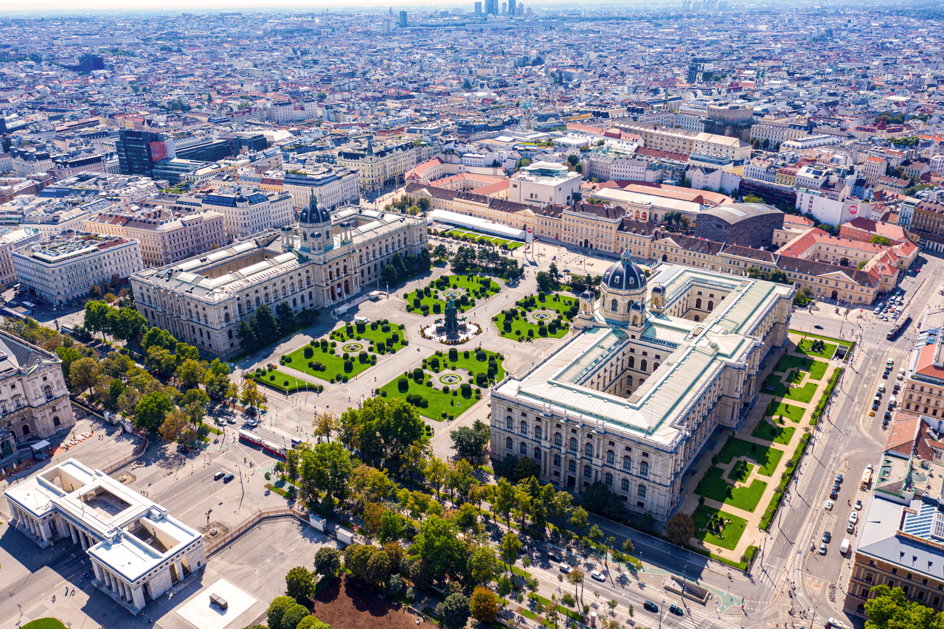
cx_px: 472
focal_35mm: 28
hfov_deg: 65.5
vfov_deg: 46.4
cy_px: 314
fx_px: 734
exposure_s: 1/320
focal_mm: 10.26
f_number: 5.6
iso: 200
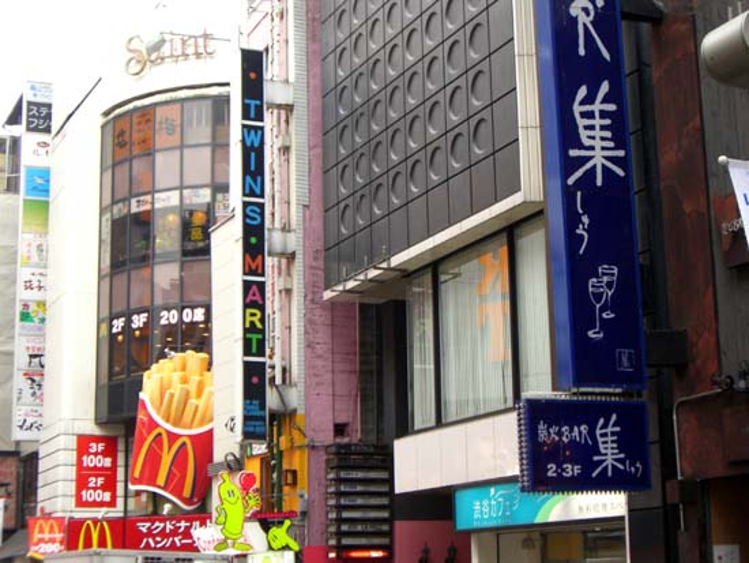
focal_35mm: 66
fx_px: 1429
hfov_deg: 29.4
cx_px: 374
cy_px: 282
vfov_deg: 22.3
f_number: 3.6
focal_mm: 10.7
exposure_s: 1/80
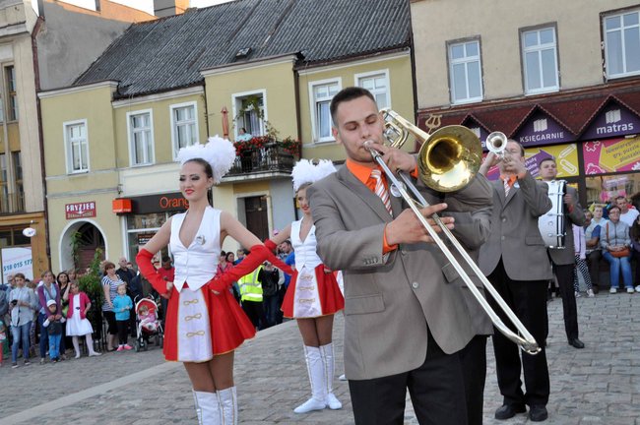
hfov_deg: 45.0
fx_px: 773
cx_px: 320
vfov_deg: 30.8
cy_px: 212
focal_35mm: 44
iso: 640
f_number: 13
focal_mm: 29
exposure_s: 1/60
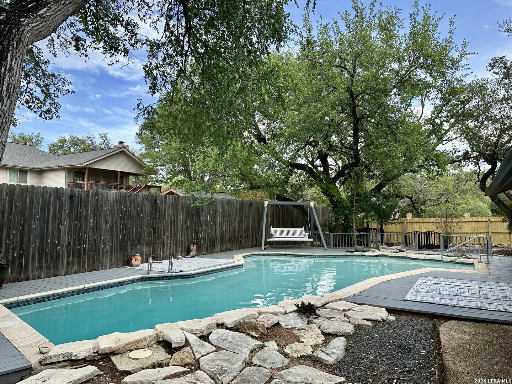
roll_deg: -0.4
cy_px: 192
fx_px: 355
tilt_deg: +3.6
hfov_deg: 71.6
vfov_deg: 56.8
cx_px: 256
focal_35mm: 24
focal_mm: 6.86
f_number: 1.78
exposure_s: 1/1473
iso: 80
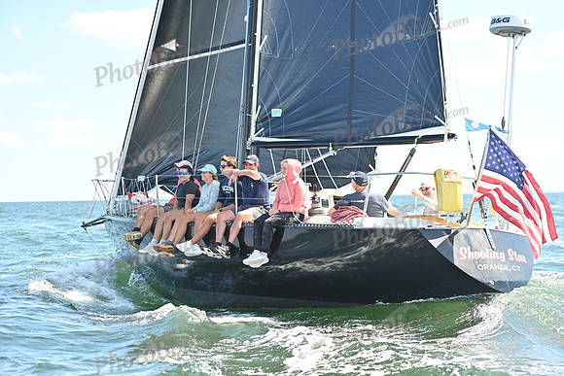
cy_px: 188
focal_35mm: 70
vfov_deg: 19.5
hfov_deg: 28.8
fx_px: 1097
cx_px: 282
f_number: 3.5
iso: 250
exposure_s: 1/1250
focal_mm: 70
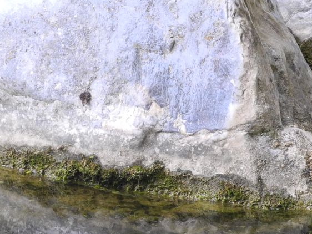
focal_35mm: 167
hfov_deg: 11.8
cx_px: 119
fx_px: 1506
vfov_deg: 8.9
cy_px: 166
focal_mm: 11.8
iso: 100
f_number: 3.5
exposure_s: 1/25
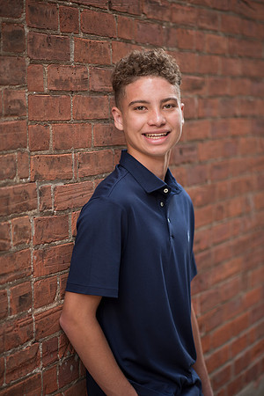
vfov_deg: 23.9
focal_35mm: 85
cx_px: 132
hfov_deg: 16.1
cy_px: 198
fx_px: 935
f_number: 1.8
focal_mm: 85
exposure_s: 1/320
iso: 100
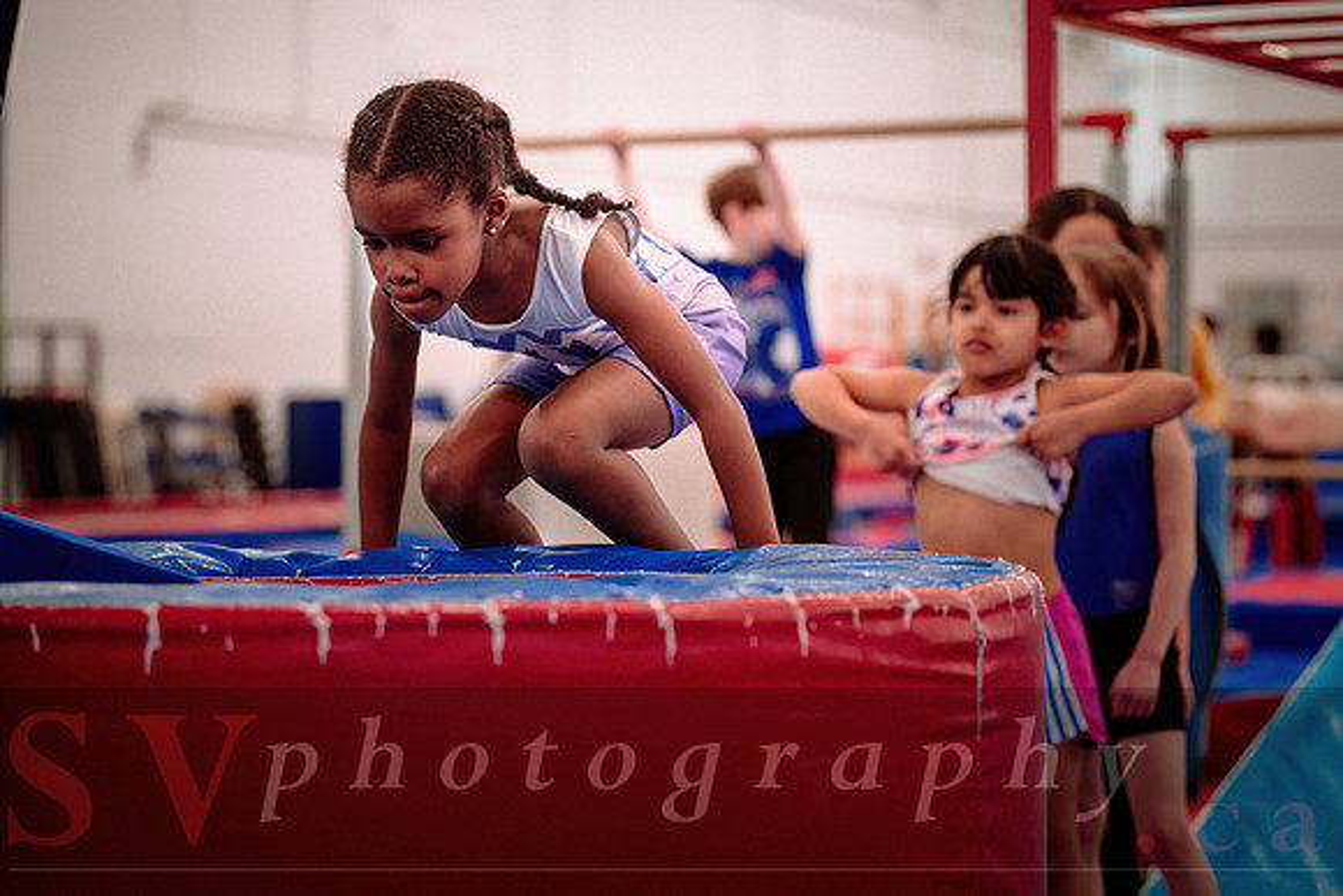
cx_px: 726
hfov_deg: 21.8
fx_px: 3480
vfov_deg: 14.7
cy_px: 423
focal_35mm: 93
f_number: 2.8
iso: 1600
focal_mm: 85
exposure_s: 1/400
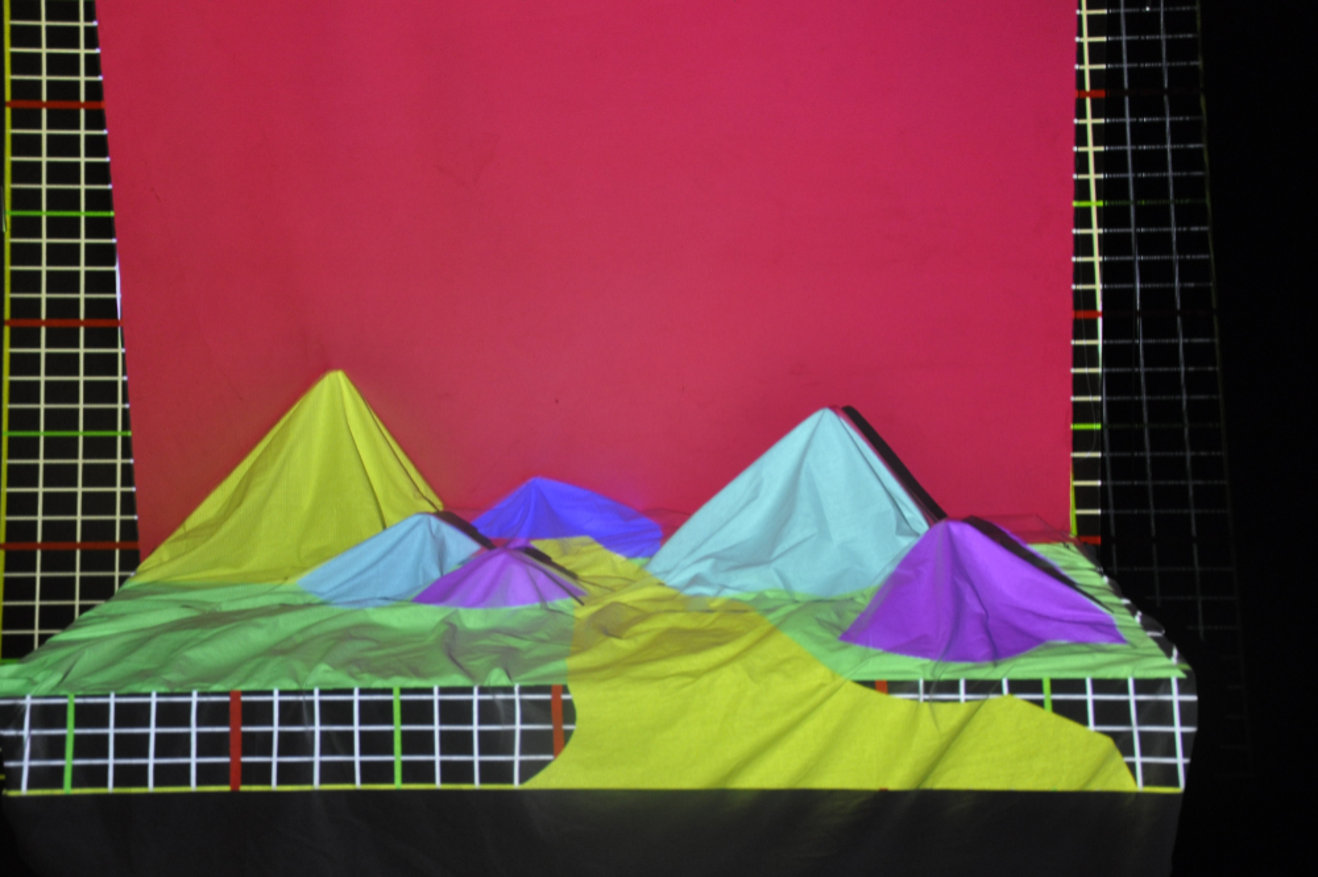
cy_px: 438
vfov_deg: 26.4
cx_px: 659
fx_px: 1866
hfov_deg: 38.9
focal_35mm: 51
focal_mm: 34
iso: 800
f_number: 4.2
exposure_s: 1/8
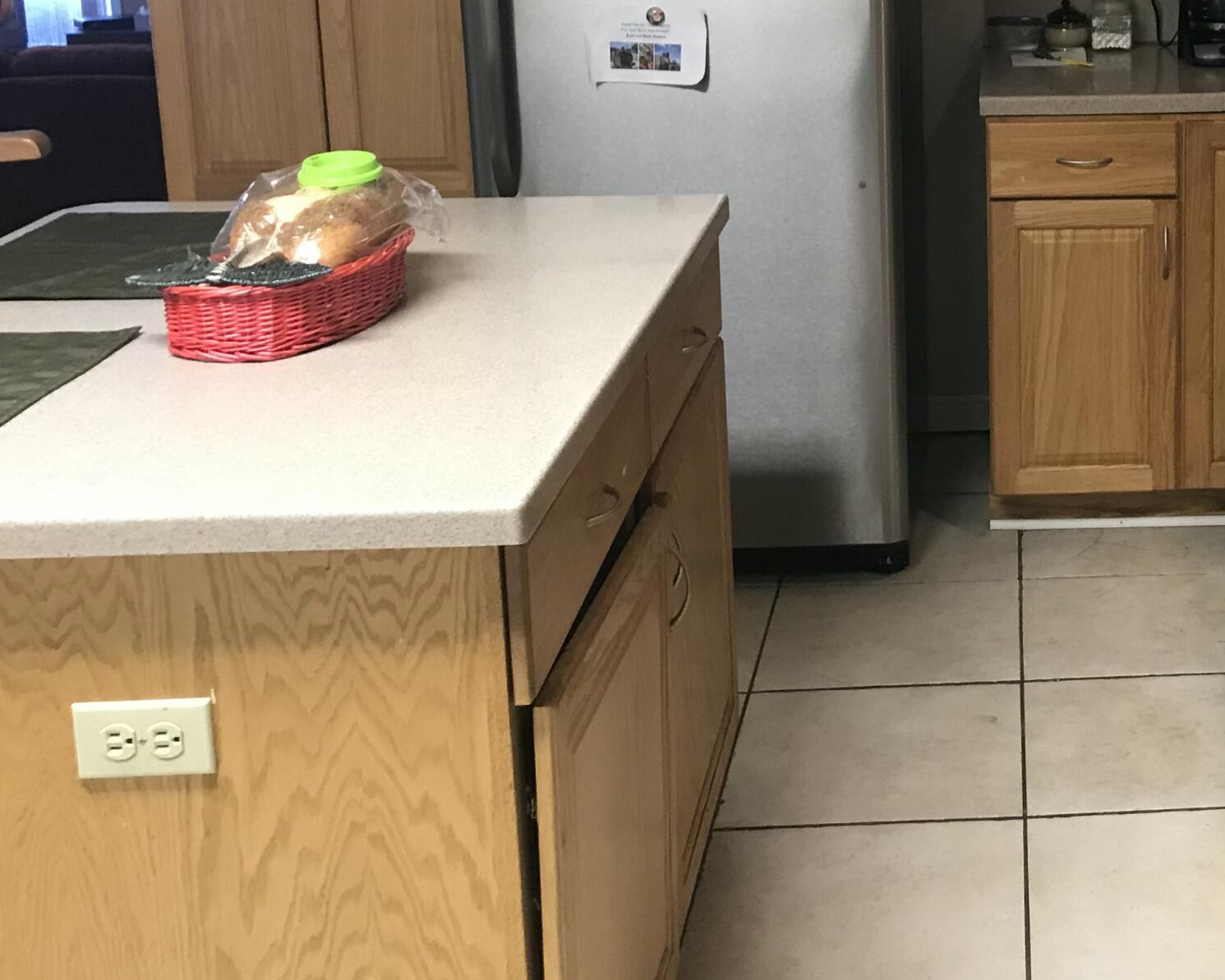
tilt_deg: -11.7
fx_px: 1994
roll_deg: -0.2
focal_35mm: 55
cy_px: 193
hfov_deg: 32.0
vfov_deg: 27.1
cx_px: 1173
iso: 50
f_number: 1.8
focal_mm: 3.99
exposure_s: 1/15
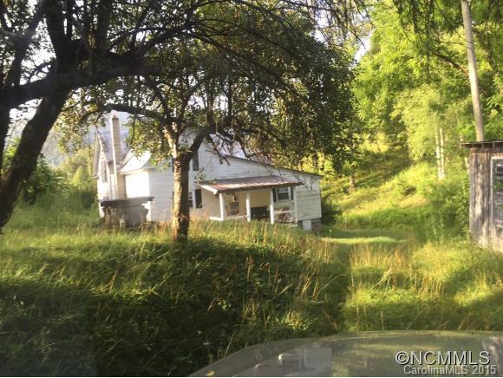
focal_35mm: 29
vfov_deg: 48.3
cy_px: 189
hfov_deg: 61.6
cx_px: 252
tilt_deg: +1.5
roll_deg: +3.0
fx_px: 422
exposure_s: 1/120
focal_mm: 4.15
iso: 40
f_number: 2.2
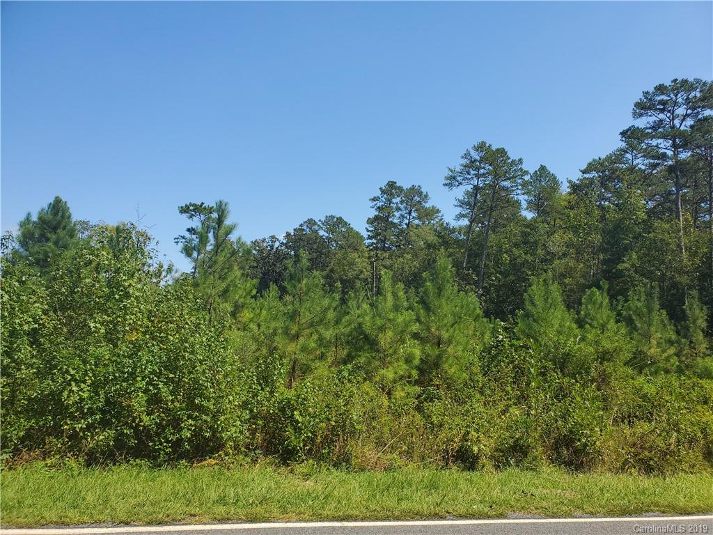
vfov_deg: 53.1
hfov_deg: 67.3
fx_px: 536
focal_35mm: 26
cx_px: 356
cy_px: 268
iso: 50
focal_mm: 4.3
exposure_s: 1/1008
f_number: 2.4
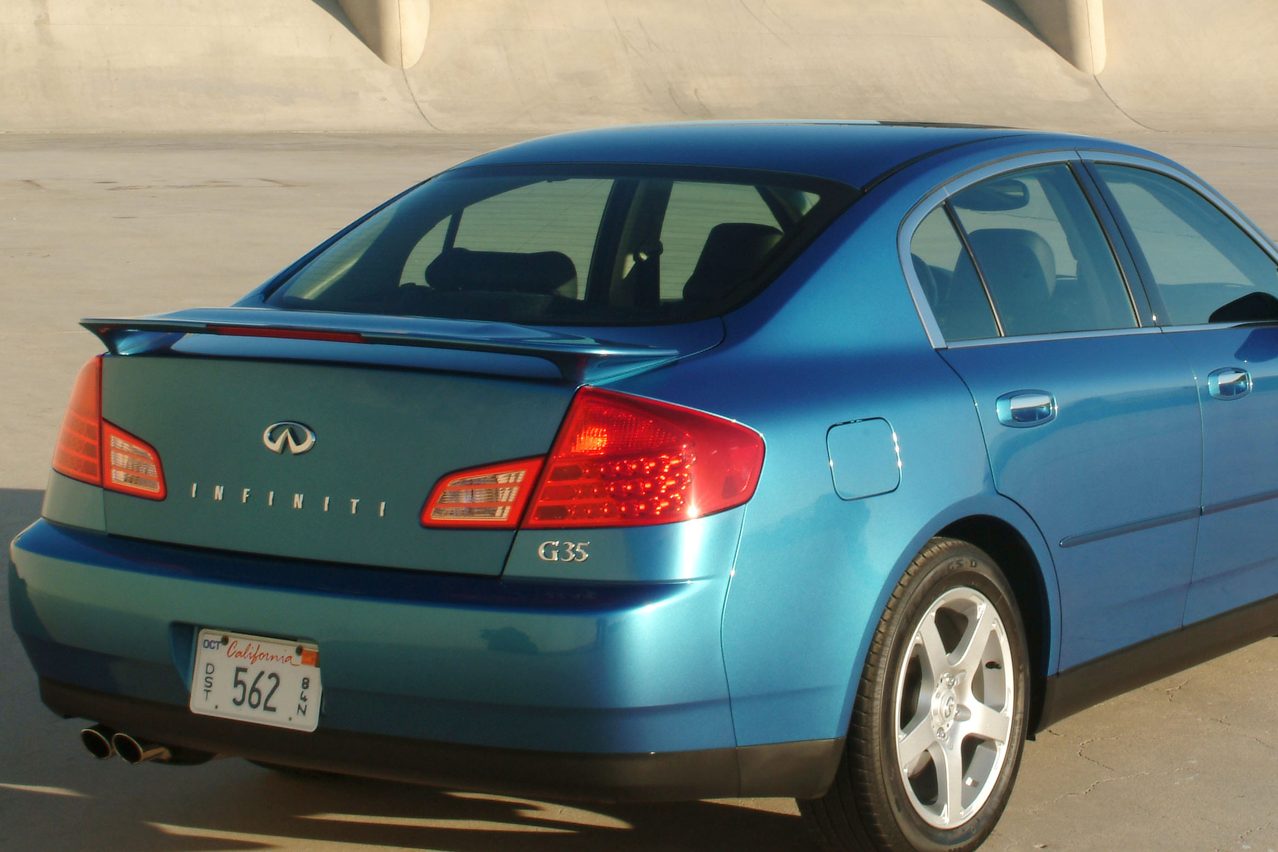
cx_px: 980
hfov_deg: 25.9
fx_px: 2733
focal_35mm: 77
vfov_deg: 17.6
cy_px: 217
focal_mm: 28
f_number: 16
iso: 100
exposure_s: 1/45
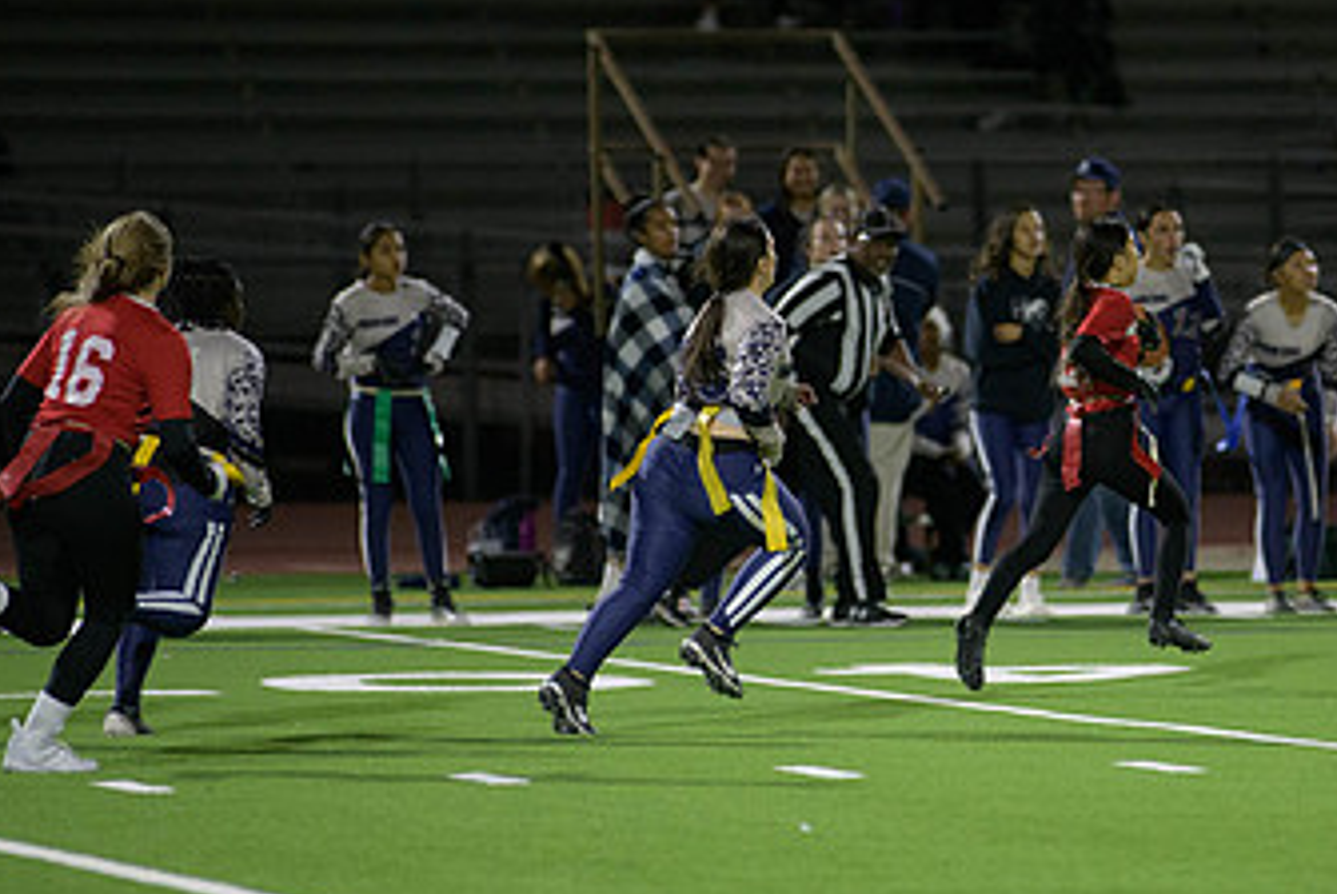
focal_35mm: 346
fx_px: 12861
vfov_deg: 4.0
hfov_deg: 5.9
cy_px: 441
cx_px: 1006
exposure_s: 1/640
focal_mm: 200
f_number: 2.8
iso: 2800
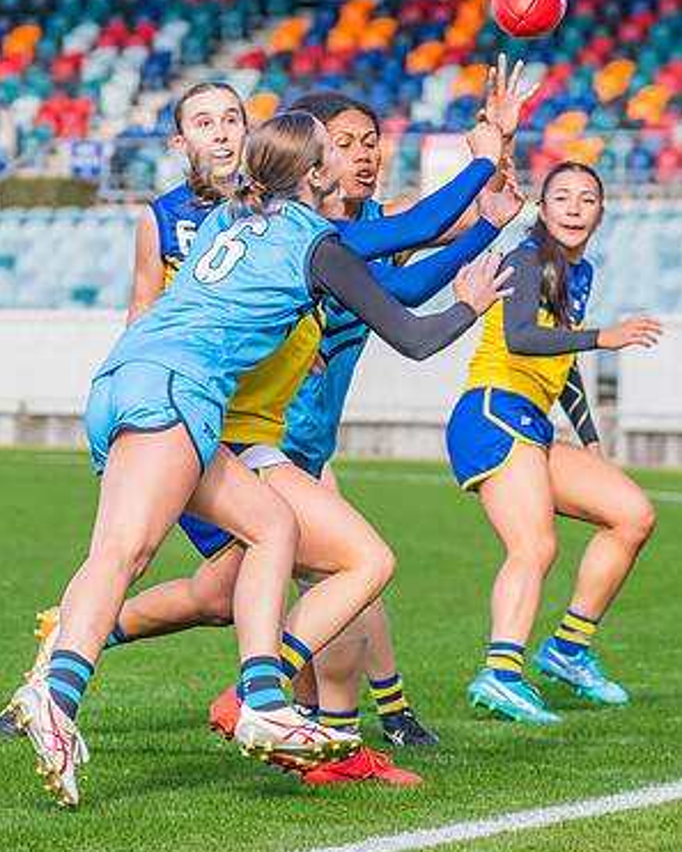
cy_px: 435
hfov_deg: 4.8
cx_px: 278
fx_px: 8197
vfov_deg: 5.9
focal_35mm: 325
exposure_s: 1/1250
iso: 800
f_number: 6.3
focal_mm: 170
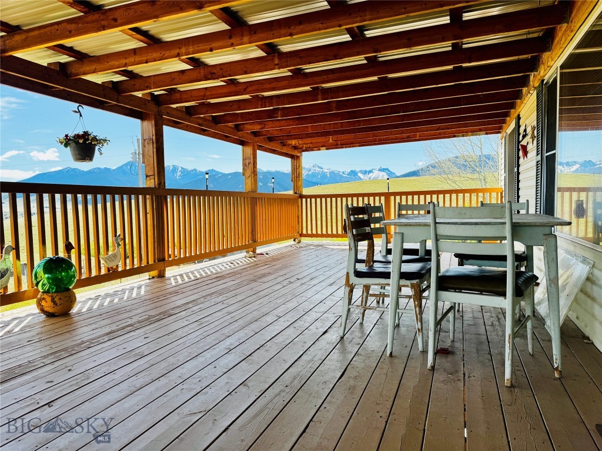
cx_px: 301
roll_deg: -0.1
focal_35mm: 24
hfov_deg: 71.6
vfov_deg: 56.8
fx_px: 417
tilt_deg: -4.2
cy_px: 226
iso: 80
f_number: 1.78
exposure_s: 1/1215
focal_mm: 6.76
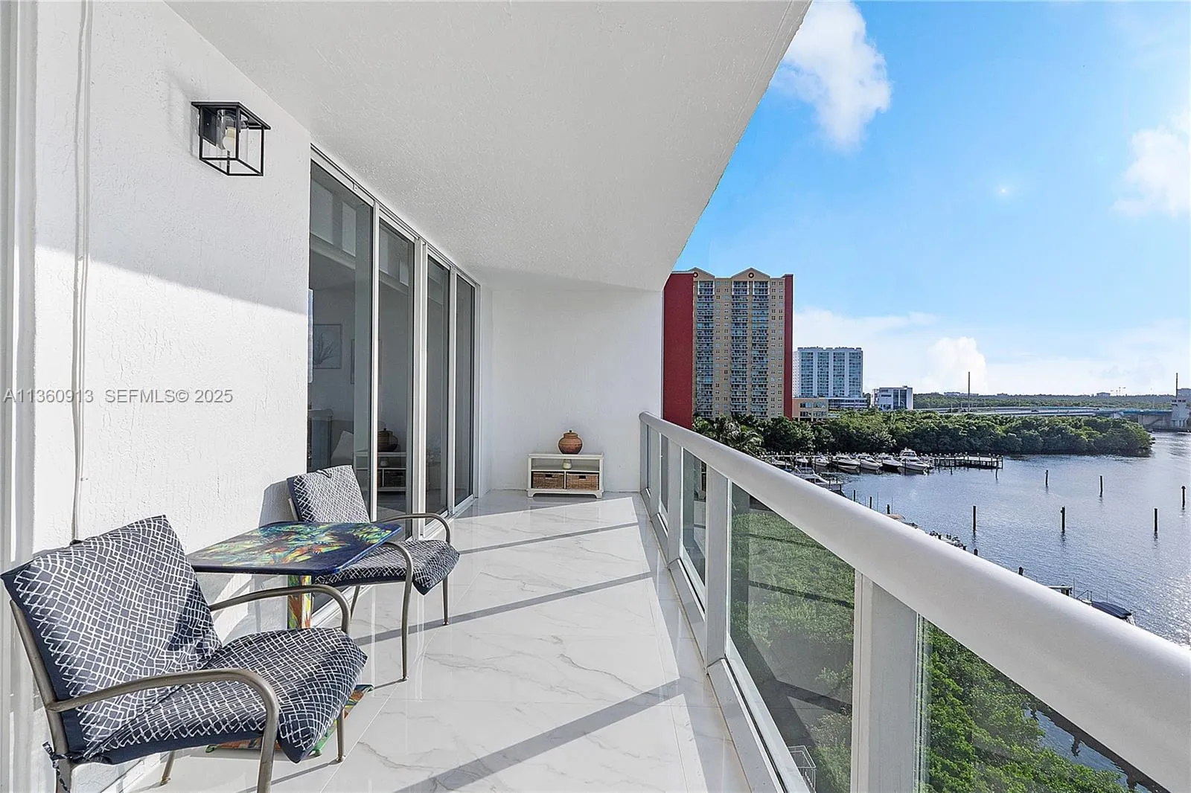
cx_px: 596
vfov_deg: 77.3
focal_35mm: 15
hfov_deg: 100.4
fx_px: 496
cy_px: 396
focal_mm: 10
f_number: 10
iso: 200
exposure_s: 1/500
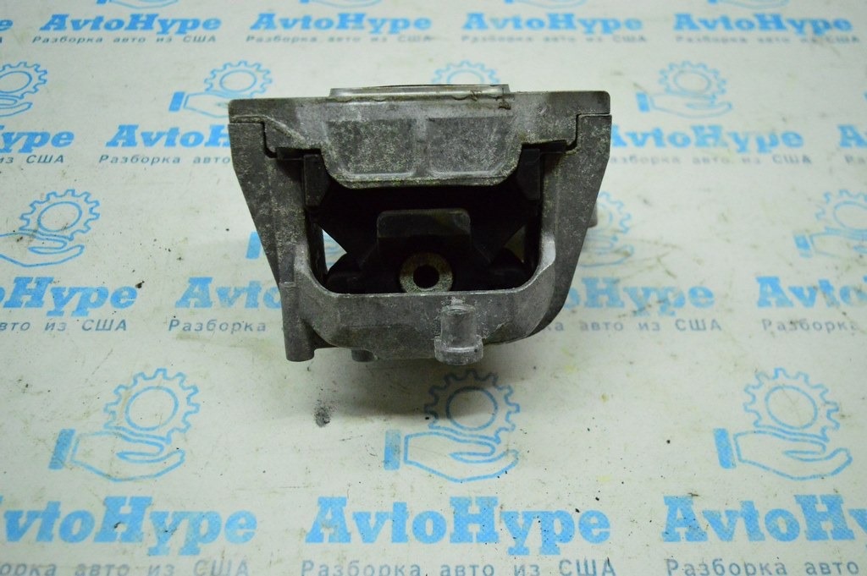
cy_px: 288
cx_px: 434
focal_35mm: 36
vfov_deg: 36.8
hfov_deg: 53.2
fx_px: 866
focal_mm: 24
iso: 6400
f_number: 4
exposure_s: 1/1000
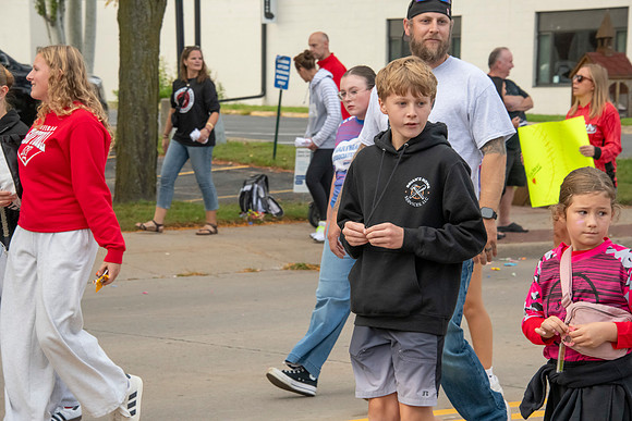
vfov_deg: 11.0
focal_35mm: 125
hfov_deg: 16.4
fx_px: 2195
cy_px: 210
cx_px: 316
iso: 3200
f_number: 11
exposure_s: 1/320
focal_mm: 125
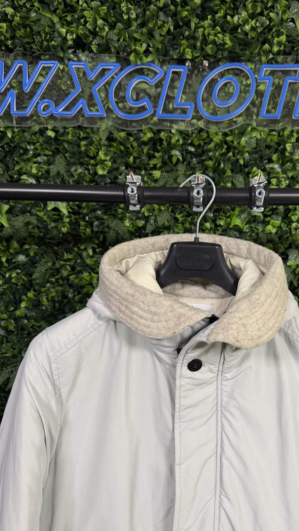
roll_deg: -1.5
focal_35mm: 27
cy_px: 272
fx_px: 380
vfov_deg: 69.8
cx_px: 198
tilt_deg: -3.0
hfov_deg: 42.4
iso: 160
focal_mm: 6.76
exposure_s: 1/50
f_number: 1.78
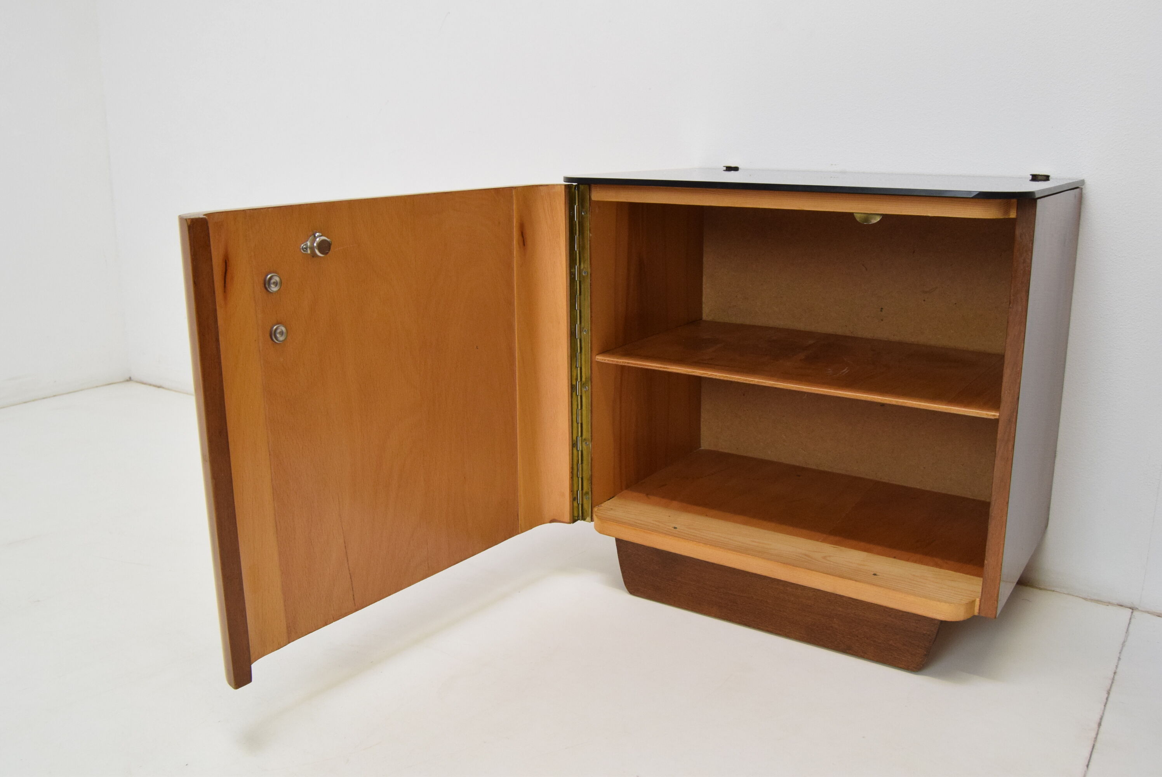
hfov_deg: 61.9
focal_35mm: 30
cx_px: 581
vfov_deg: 43.7
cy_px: 388
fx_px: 969
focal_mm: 20
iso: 1600
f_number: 6.3
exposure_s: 1/160
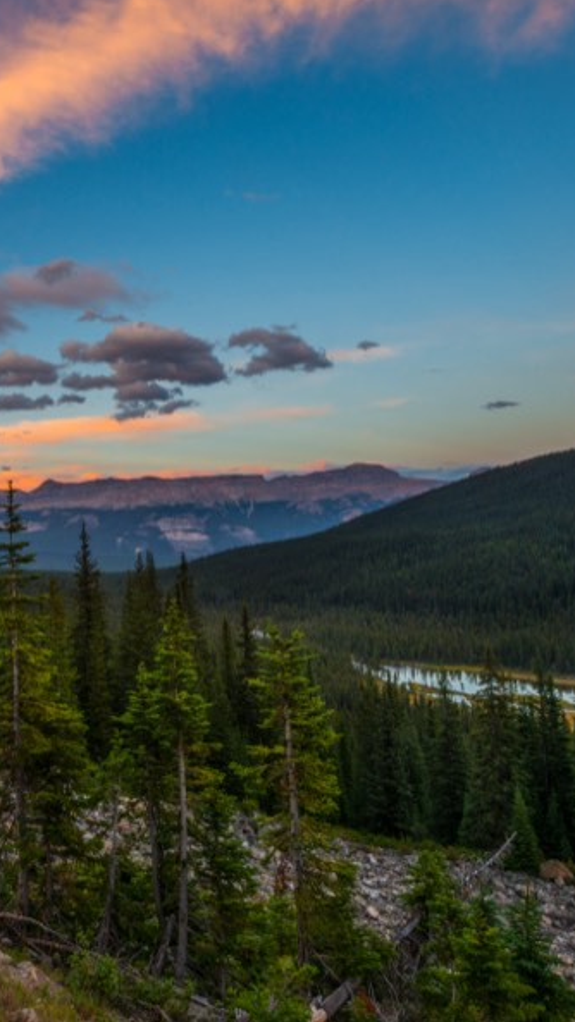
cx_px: 81
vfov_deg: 69.9
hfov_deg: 40.3
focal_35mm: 27
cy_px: 508
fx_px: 732
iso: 100
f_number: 22
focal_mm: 17
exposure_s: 1/1.67
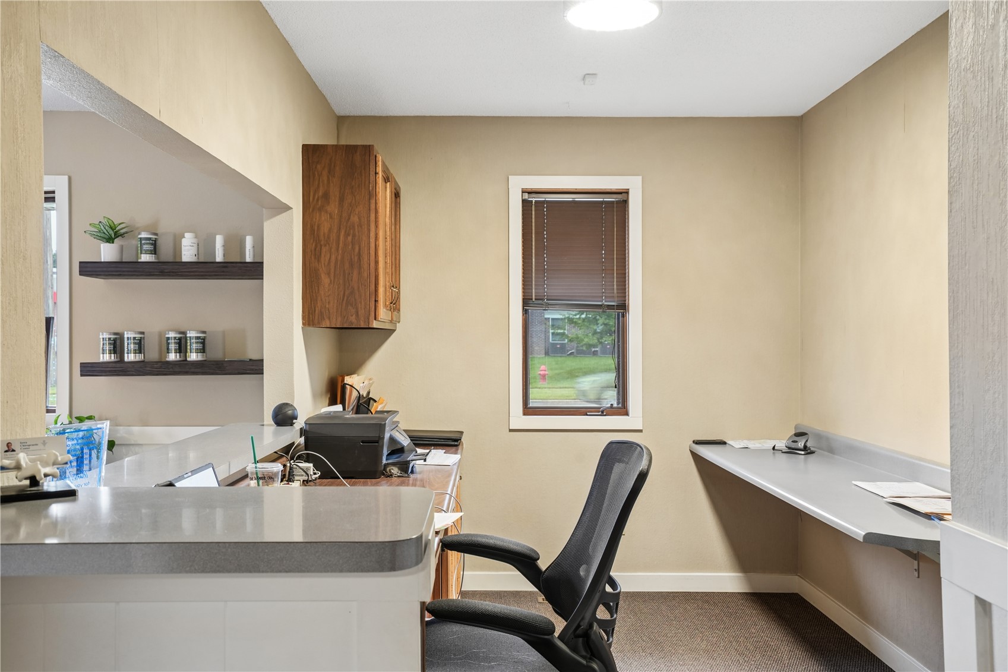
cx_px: 504
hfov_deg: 60.3
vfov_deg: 42.3
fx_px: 868
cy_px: 336
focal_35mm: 31
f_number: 9
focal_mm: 31
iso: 640
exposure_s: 1/5
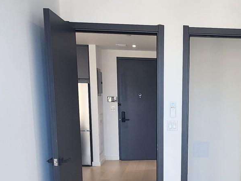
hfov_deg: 40.3
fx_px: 313
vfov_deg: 30.6
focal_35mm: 45
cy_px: 166
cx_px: 194
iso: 80
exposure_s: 1/60
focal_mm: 2.2
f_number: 2.2
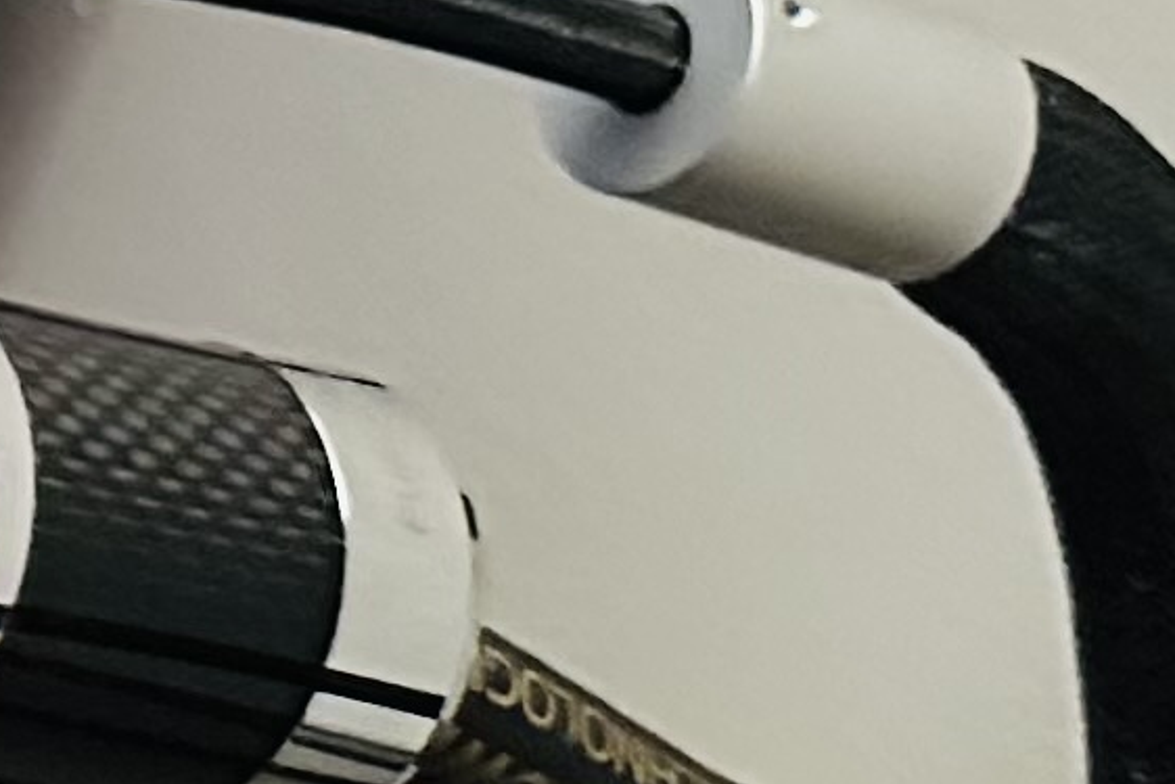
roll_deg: -7.6
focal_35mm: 179
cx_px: -2271
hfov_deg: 9.3
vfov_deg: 7.6
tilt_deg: -38.7
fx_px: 5844
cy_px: -33
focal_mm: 6.86
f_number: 1.78
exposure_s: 1/30
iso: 1250
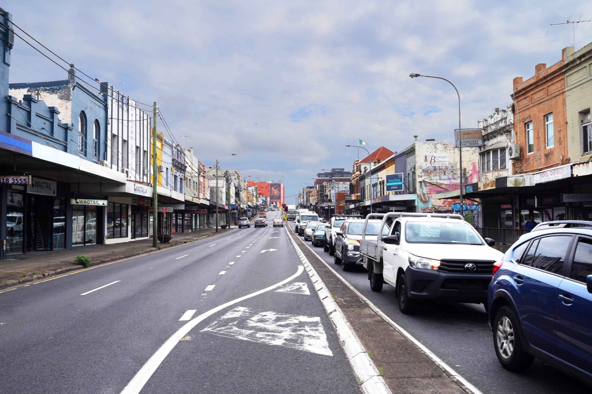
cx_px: 296
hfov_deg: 57.2
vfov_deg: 40.0
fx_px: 543
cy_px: 197
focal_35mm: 33
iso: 100
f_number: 18
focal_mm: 33
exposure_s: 1/125
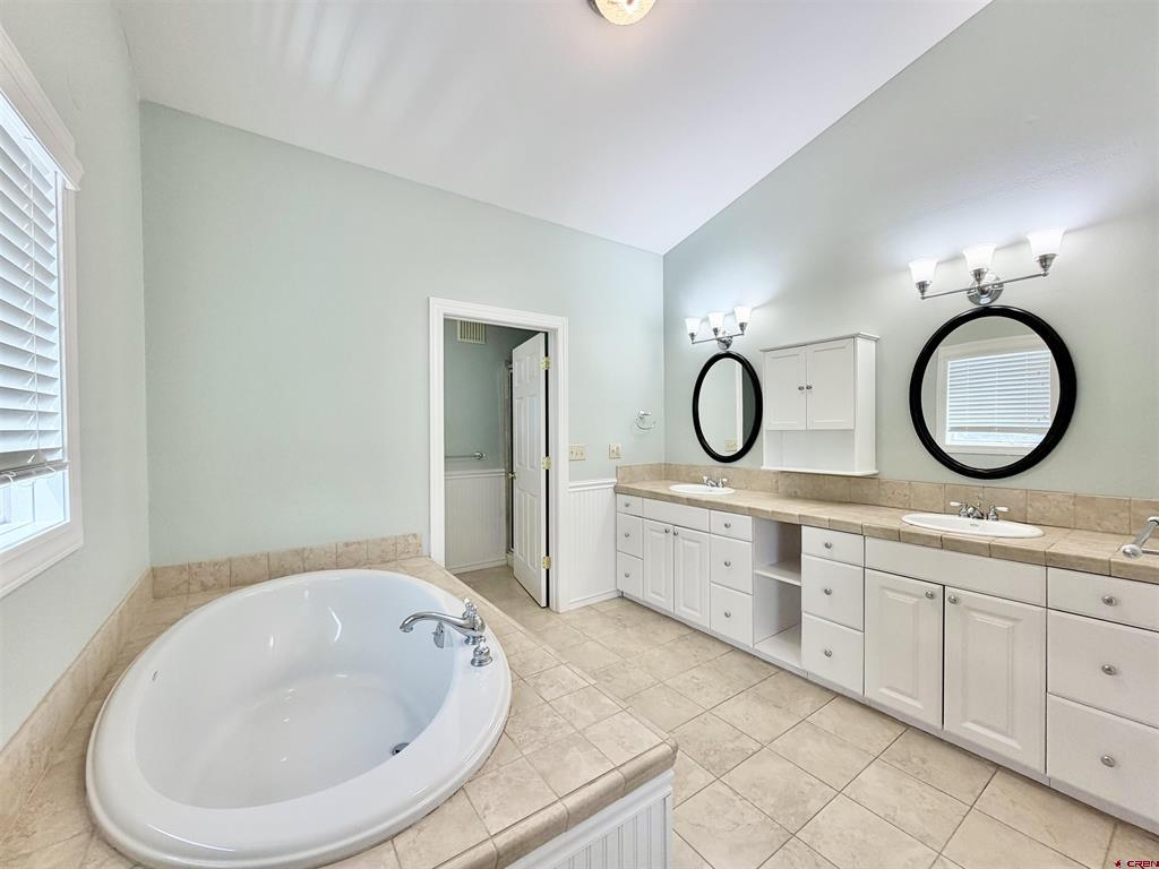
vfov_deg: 85.7
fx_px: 469
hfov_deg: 102.1
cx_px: 580
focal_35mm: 14
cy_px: 434
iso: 100
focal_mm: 2.22
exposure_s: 1/120
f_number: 2.2
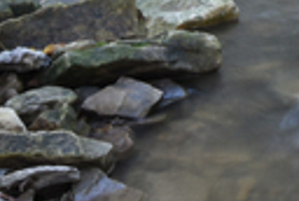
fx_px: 699
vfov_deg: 13.0
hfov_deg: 19.8
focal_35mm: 84
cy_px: -258
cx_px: 488
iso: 200
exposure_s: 1/1.3
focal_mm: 14
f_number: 20
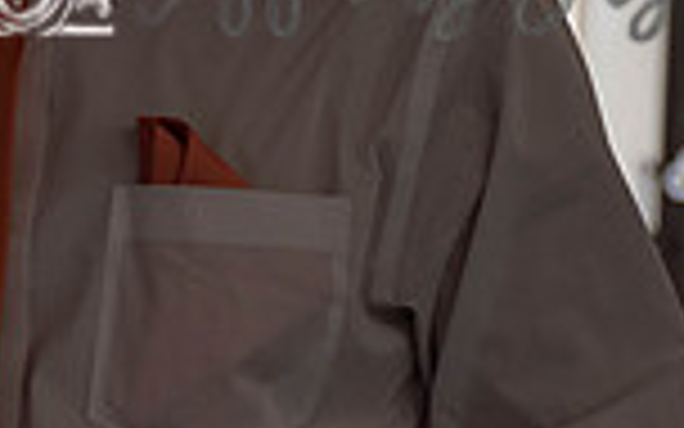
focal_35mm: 186
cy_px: 236
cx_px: -425
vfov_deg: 7.1
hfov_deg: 10.7
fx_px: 3467
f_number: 2.8
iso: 400
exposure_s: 1/125
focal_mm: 39
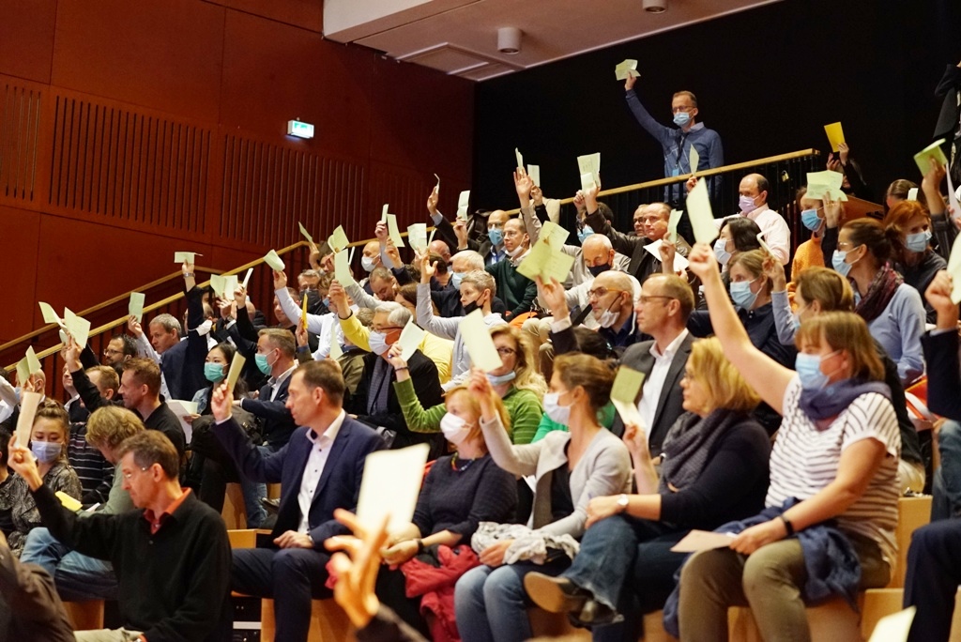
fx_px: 1870
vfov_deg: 19.5
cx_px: 480
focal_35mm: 70
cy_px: 321
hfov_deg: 28.8
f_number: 2.8
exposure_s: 1/160
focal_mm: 70
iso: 10000
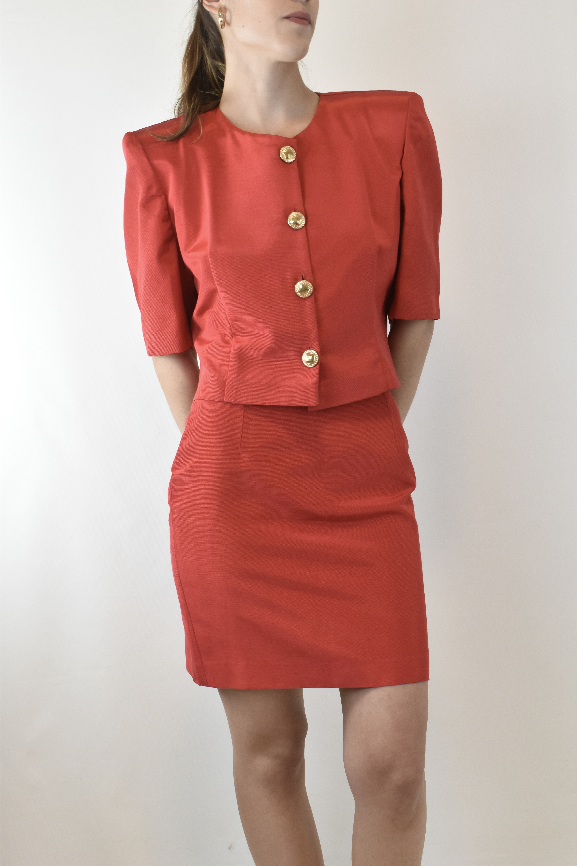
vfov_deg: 41.1
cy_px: 433
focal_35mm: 48
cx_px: 288
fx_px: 1154
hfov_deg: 28.1
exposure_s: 1/50
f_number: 11
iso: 1000
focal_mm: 32
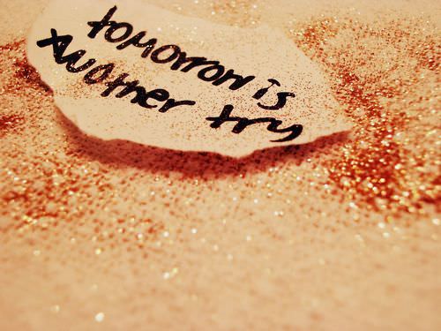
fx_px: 497
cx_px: 220
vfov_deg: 36.8
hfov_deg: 47.9
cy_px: 166
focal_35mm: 39
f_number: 3.2
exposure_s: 1/50
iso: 160
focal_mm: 7.1
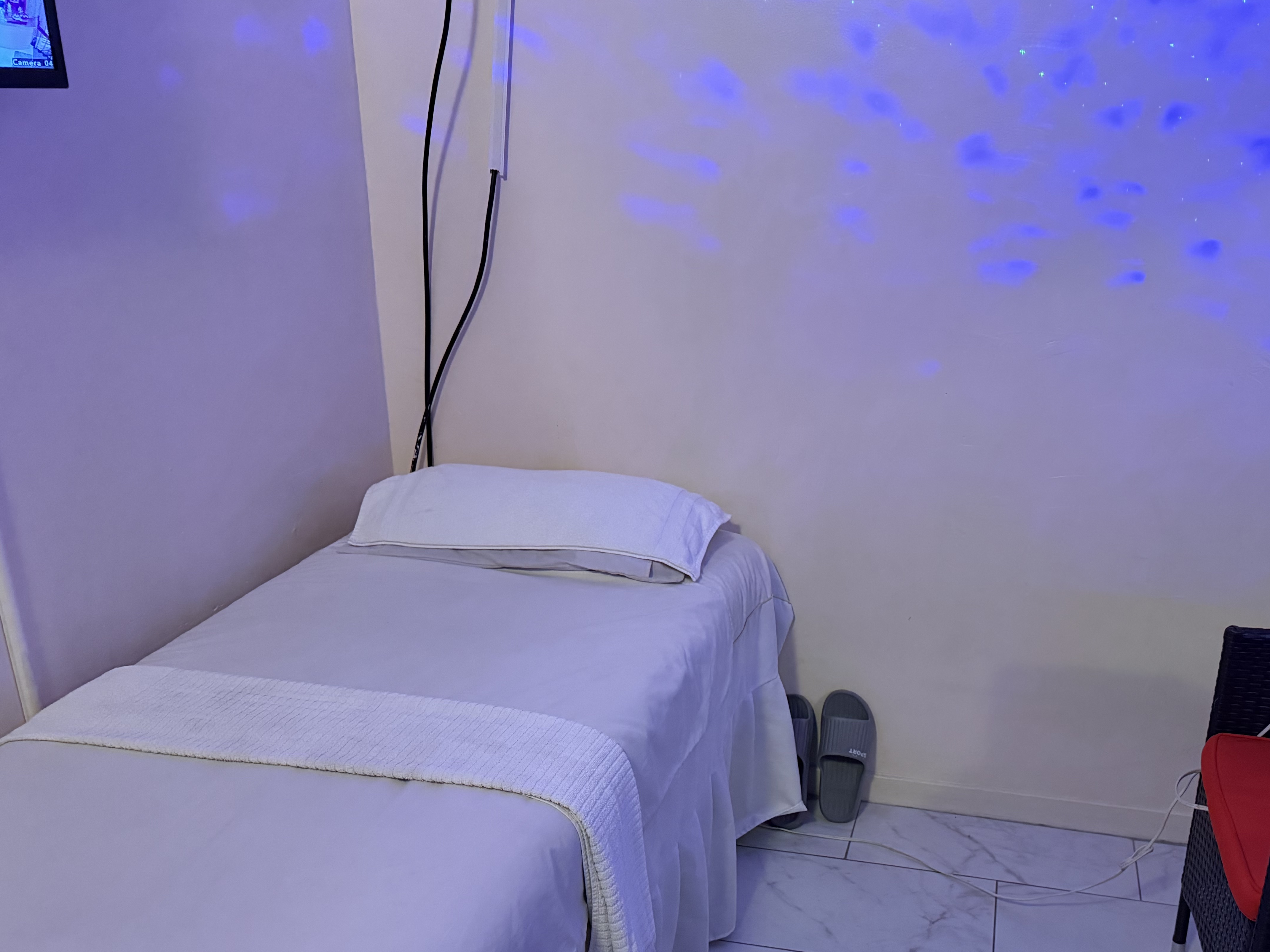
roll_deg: -1.7
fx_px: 1174
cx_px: 835
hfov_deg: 55.8
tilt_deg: -20.1
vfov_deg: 43.8
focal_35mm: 32
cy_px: 600
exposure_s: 1/60
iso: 640
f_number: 1.78
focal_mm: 6.76
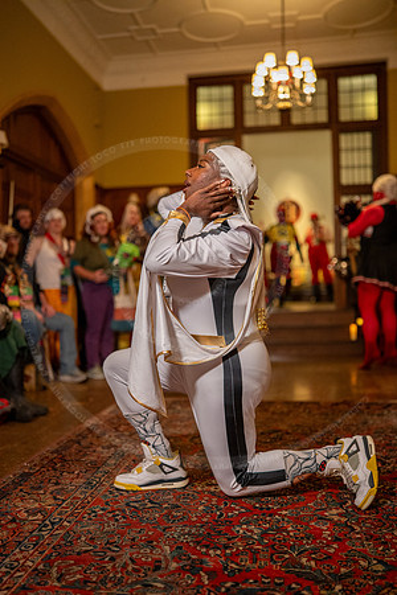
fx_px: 579
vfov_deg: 54.4
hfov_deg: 37.9
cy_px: 298
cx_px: 198
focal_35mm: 35
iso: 3200
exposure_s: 1/320
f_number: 1.2
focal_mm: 35
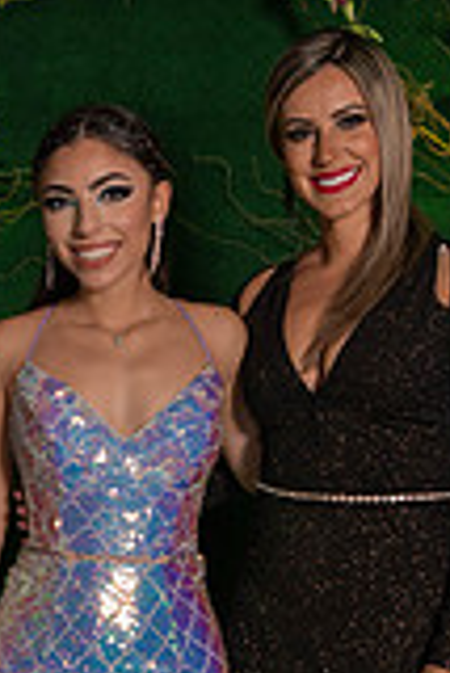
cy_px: 597
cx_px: 101
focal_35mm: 107
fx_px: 2002
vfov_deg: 18.8
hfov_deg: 12.8
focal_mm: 38
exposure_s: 1/60
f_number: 5
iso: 800
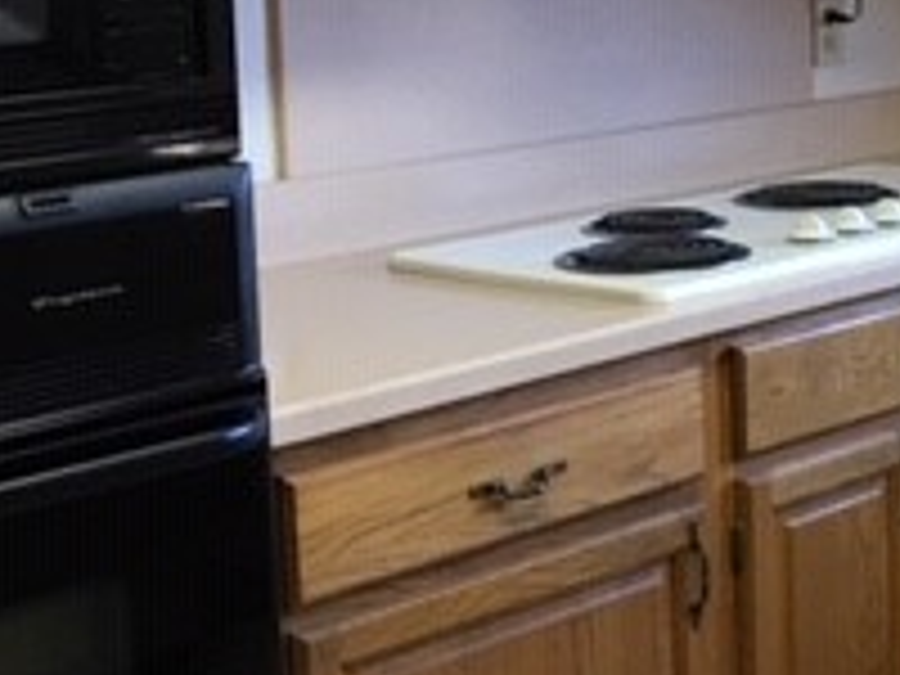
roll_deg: +0.1
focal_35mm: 93
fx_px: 2418
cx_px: 1251
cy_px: 140
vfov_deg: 15.8
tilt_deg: -5.7
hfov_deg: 19.1
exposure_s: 1/30
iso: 100
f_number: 2.2
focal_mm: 4.15
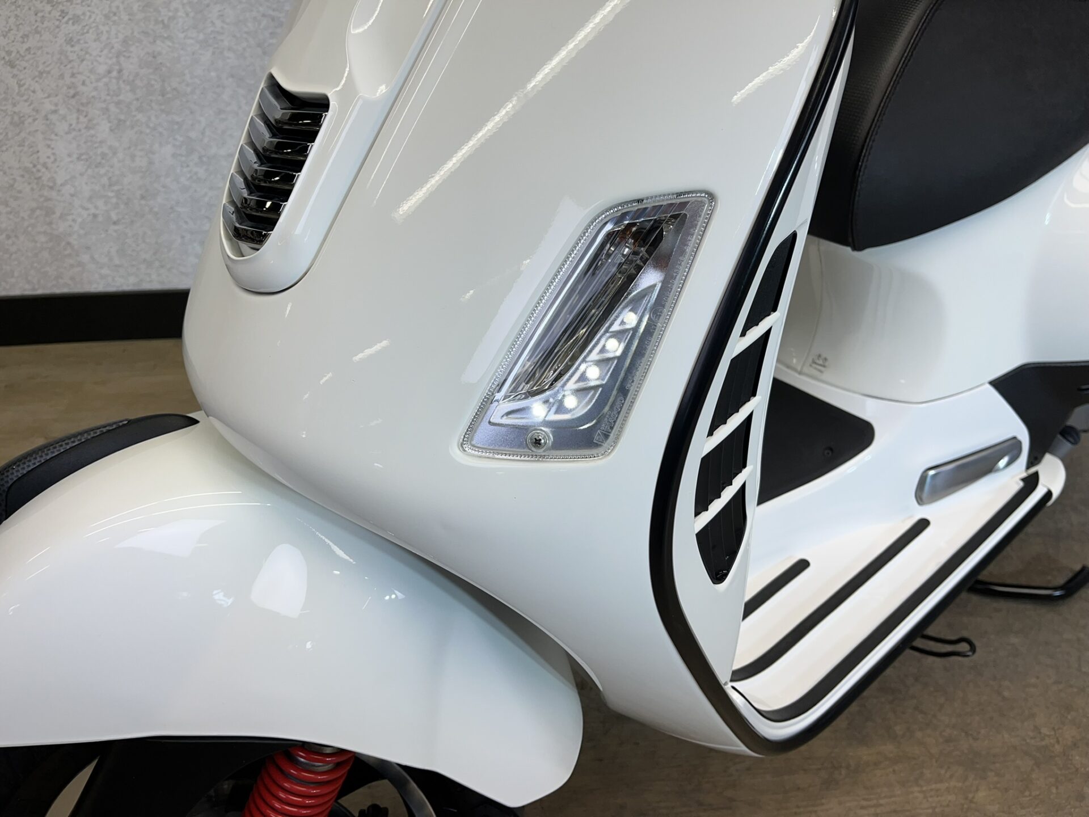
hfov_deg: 67.3
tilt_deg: -33.7
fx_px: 818
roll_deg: +0.1
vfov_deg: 53.1
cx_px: 544
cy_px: 408
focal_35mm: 26
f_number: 1.6
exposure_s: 1/266
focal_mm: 5.1
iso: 40
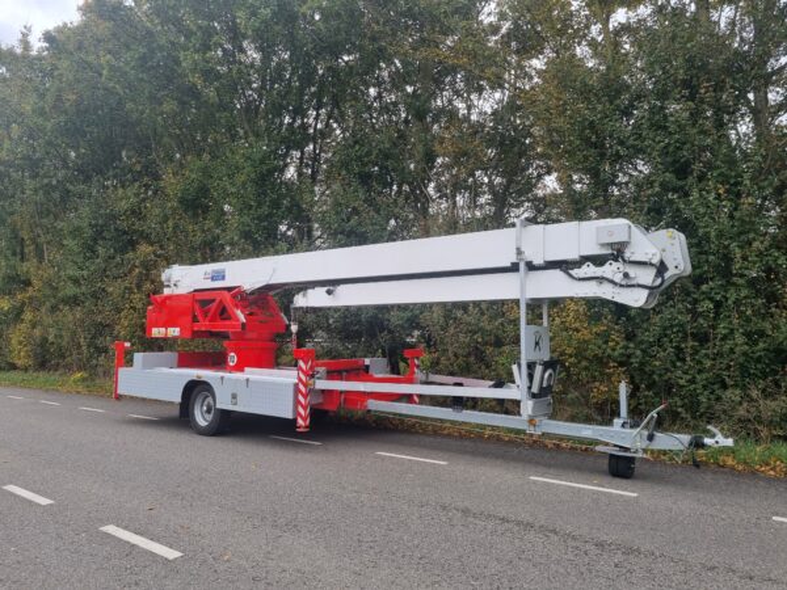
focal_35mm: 26
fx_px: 591
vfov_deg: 53.1
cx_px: 394
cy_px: 295
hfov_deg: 67.3
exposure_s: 1/227
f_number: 1.8
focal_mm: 5.4
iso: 50
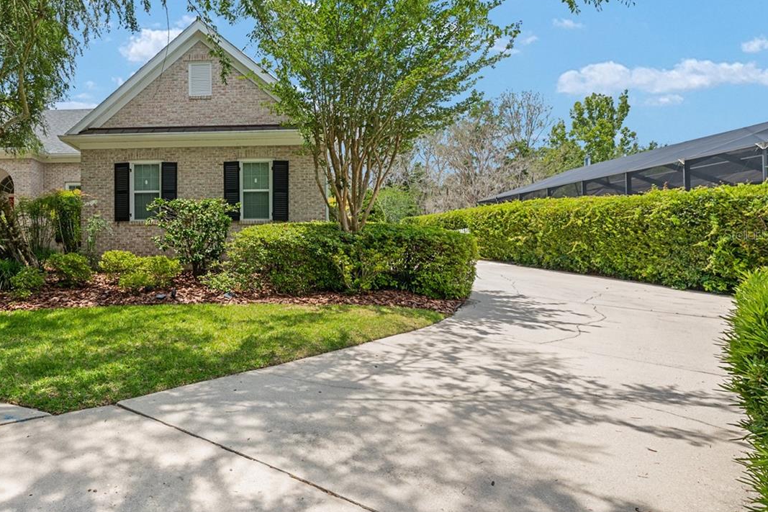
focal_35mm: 21
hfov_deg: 76.5
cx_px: 212
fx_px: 448
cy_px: 234
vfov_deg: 59.4
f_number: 7.1
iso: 500
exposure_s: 1/800
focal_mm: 14
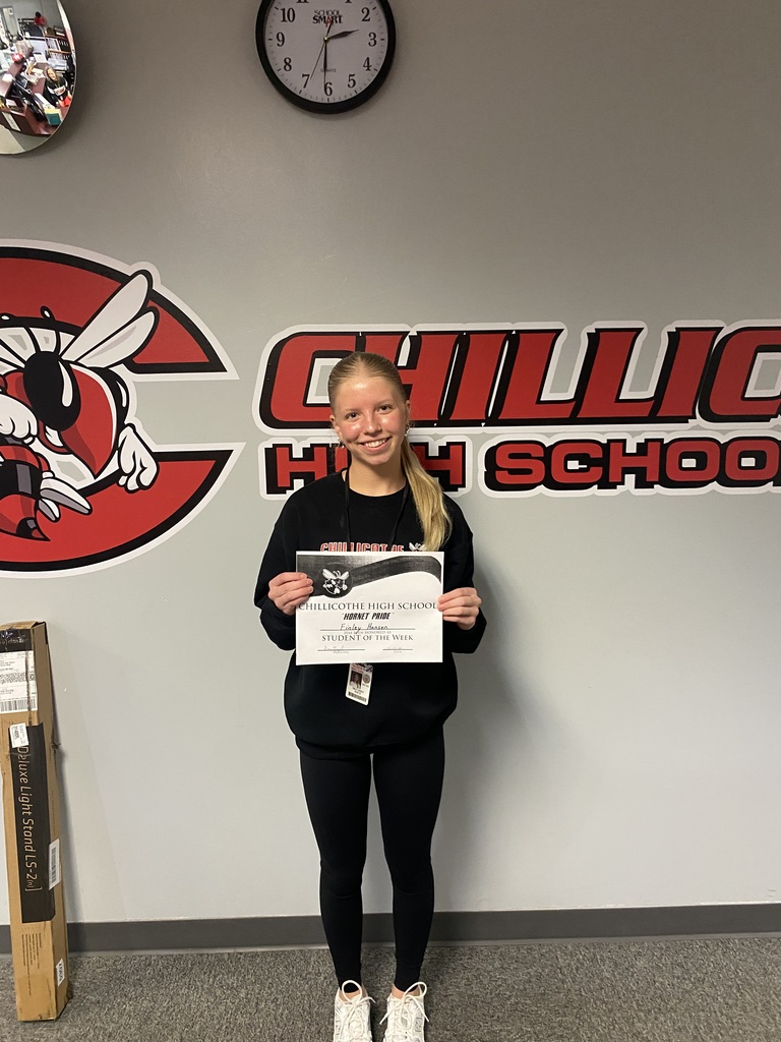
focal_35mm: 26
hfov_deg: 53.1
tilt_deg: -11.4
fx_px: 782
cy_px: 521
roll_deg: +0.4
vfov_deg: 67.3
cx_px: 390
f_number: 1.8
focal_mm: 4.25
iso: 320
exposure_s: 1/60
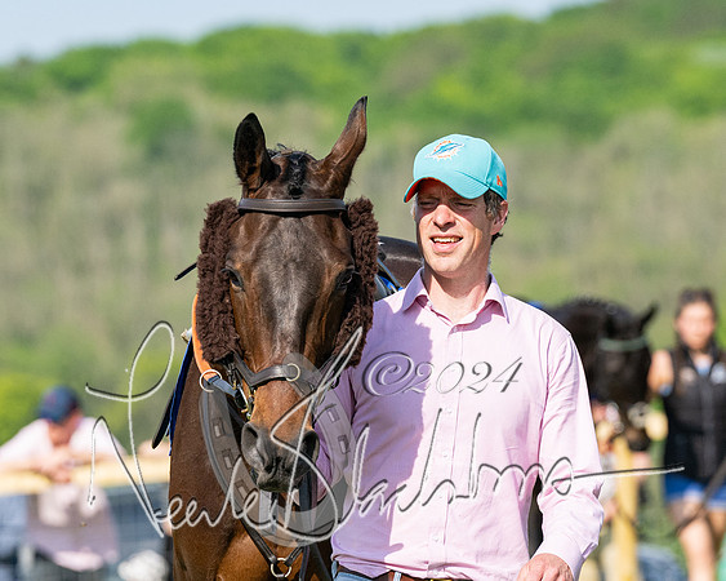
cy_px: 198
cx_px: 318
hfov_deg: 4.3
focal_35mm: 450
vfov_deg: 3.4
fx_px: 9657
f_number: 5
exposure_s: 1/2500
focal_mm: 200
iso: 400
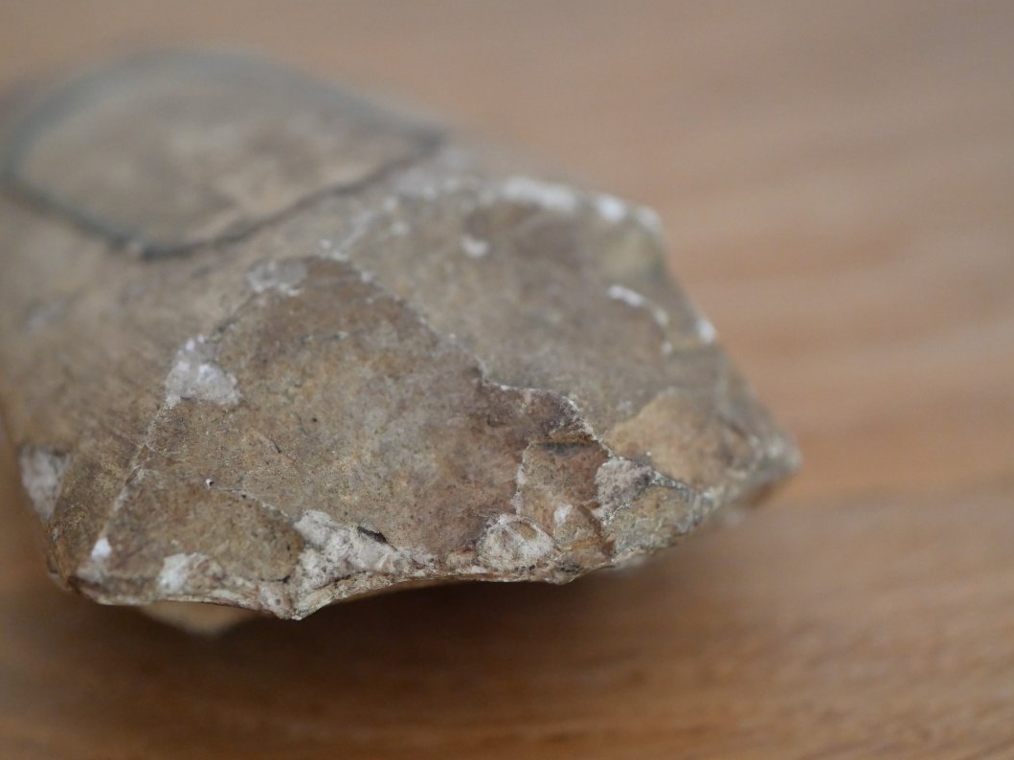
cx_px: 453
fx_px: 1992
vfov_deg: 21.6
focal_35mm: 68
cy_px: 394
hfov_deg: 28.5
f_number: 2.8
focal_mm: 30
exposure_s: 1/60
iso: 3200
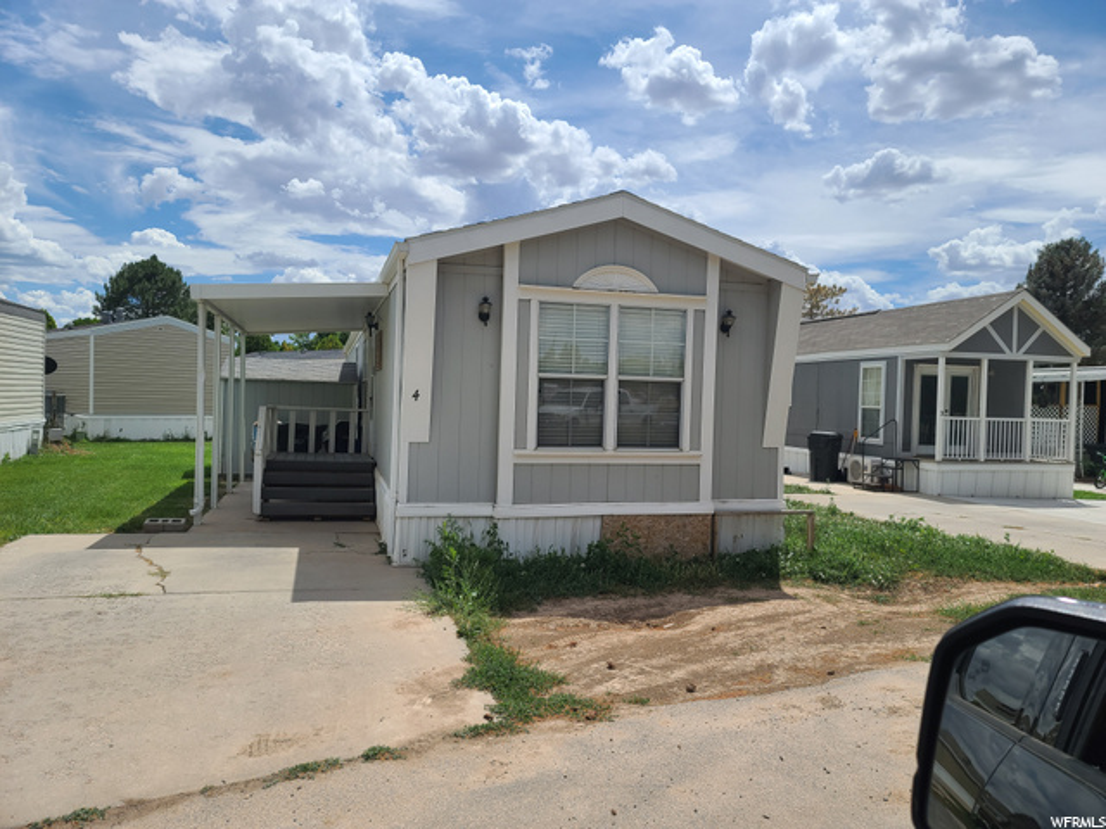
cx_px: 553
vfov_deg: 54.9
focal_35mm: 25
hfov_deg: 69.4
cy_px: 414
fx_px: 799
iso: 16
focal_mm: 7
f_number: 1.8
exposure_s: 1/1690
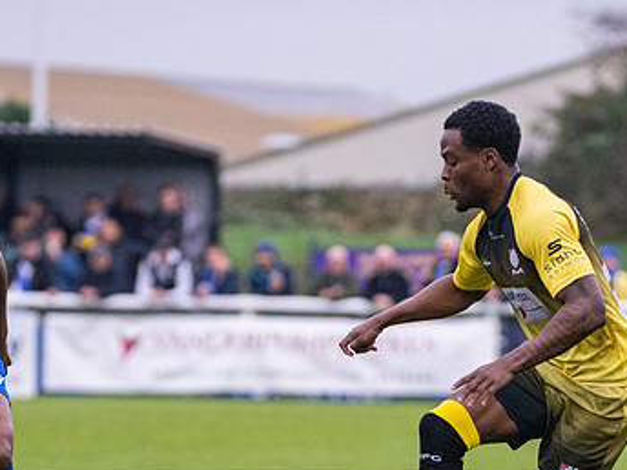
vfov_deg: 3.0
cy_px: 551
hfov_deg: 4.0
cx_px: 405
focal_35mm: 500
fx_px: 9057
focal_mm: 170
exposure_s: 1/1600
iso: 1600
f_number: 2.8
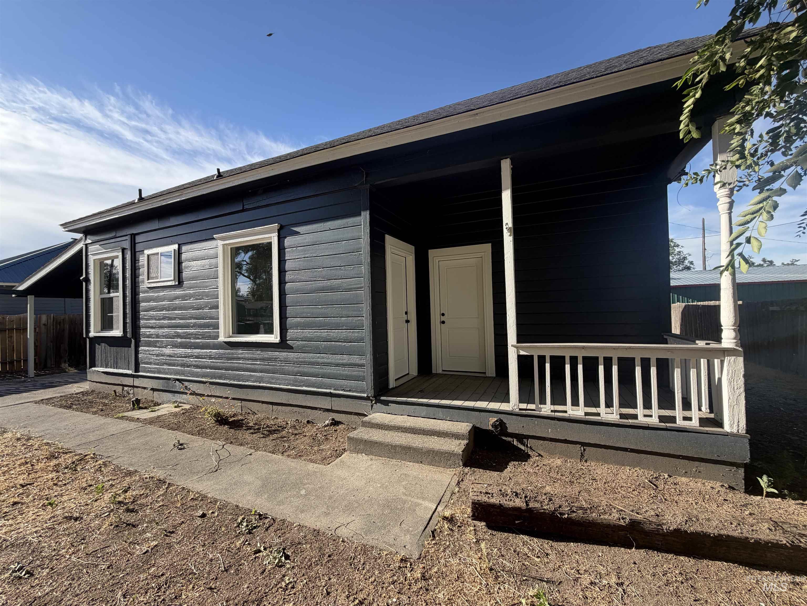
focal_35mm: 14
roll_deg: +1.2
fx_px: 326
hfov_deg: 102.1
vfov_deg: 85.7
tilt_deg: +1.5
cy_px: 303
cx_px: 404
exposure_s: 1/613
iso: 40
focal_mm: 2.22
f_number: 2.2
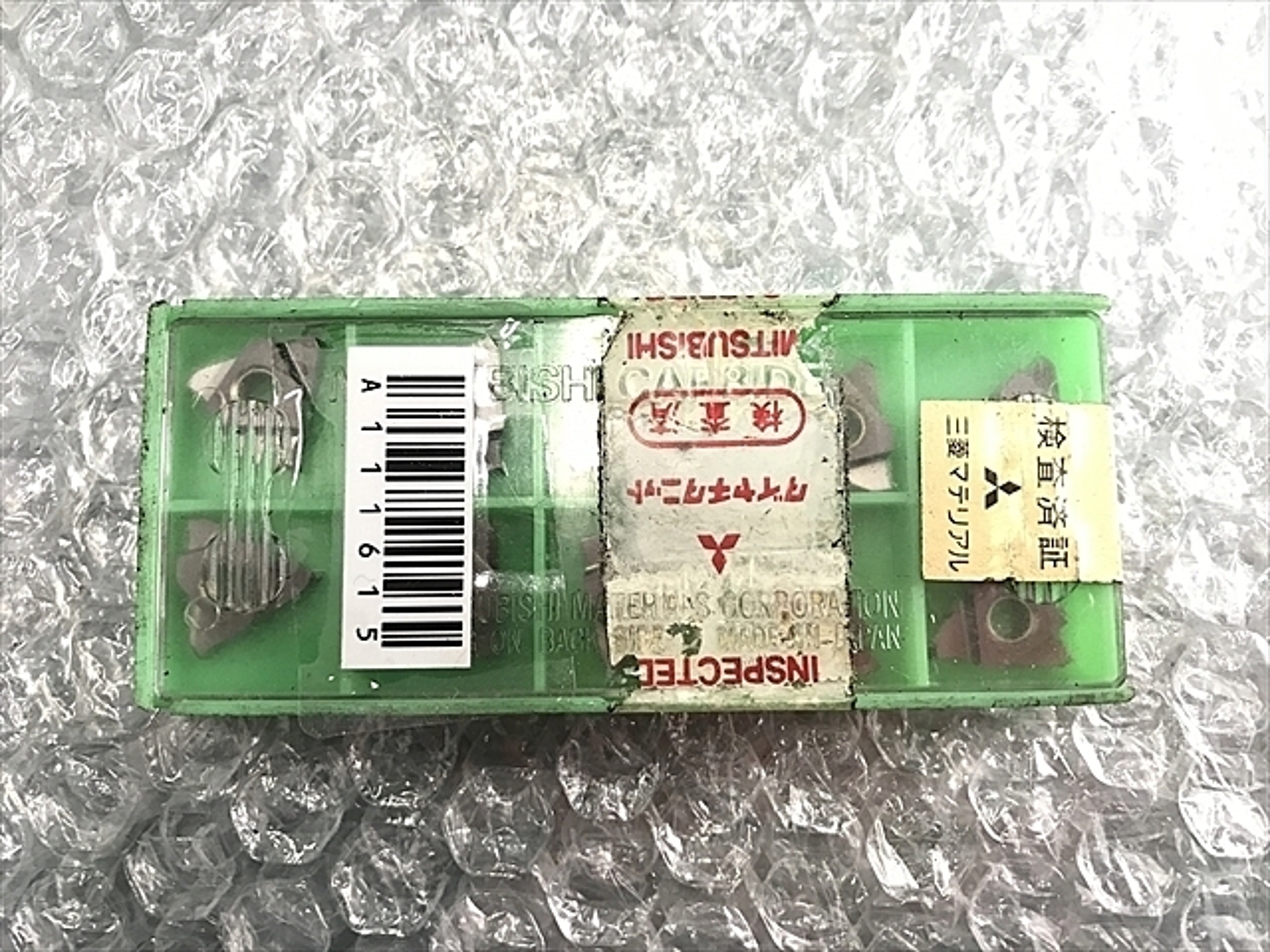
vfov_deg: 49.7
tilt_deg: -84.0
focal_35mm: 28
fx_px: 1027
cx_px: 635
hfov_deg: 63.4
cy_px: 476
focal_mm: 3.99
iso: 40
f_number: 1.8
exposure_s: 1/17
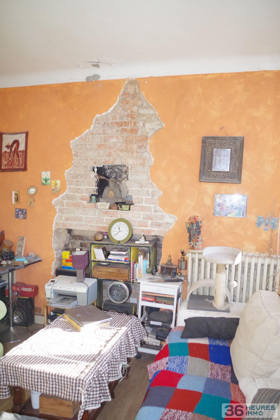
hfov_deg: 47.9
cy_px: 210
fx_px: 315
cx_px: 140
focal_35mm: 27
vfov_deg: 67.4
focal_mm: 18
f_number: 4
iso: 400
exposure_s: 1/125
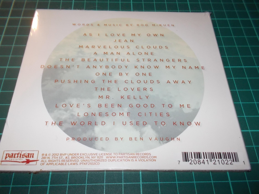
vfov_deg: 48.2
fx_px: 217
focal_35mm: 29
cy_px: 97
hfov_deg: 61.7
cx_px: 130
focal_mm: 4.1
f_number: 3.3
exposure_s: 1/30
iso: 200
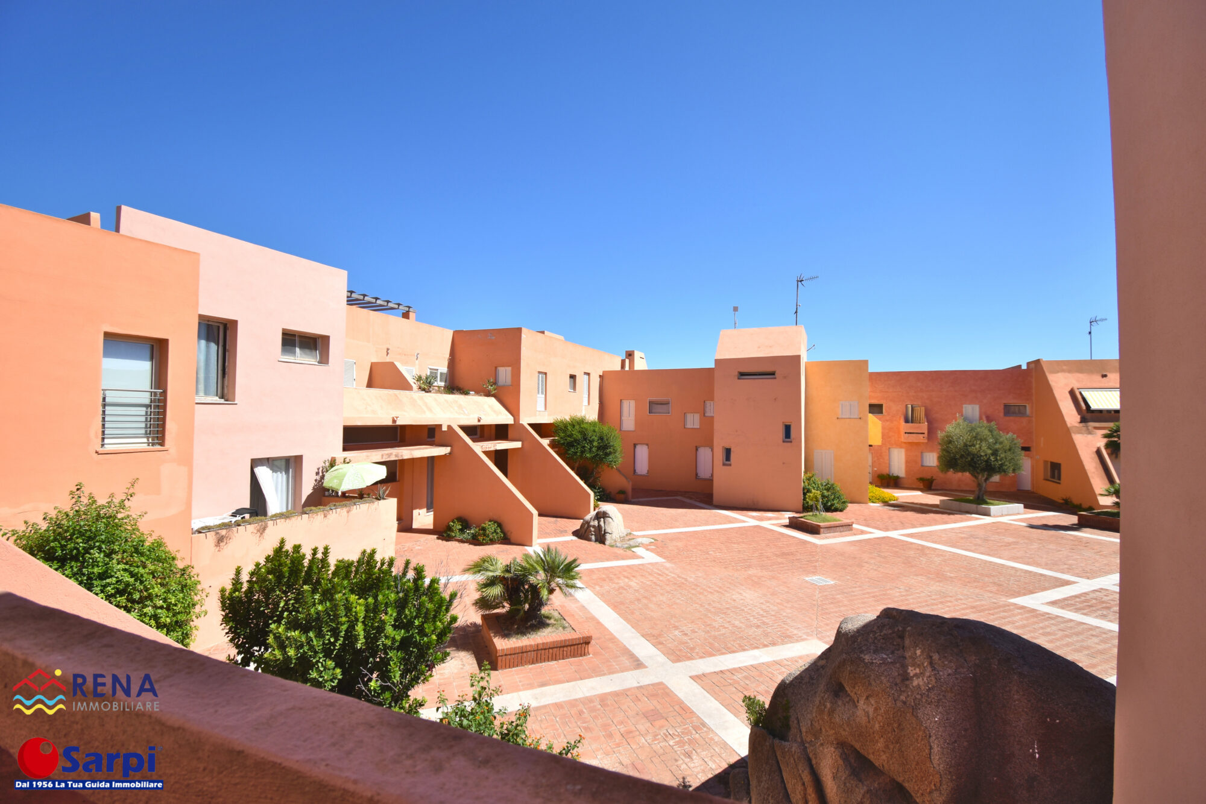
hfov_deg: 100.4
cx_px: 603
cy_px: 402
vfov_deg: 77.3
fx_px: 502
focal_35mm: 15
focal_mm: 10
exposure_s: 1/800
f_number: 4.5
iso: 100
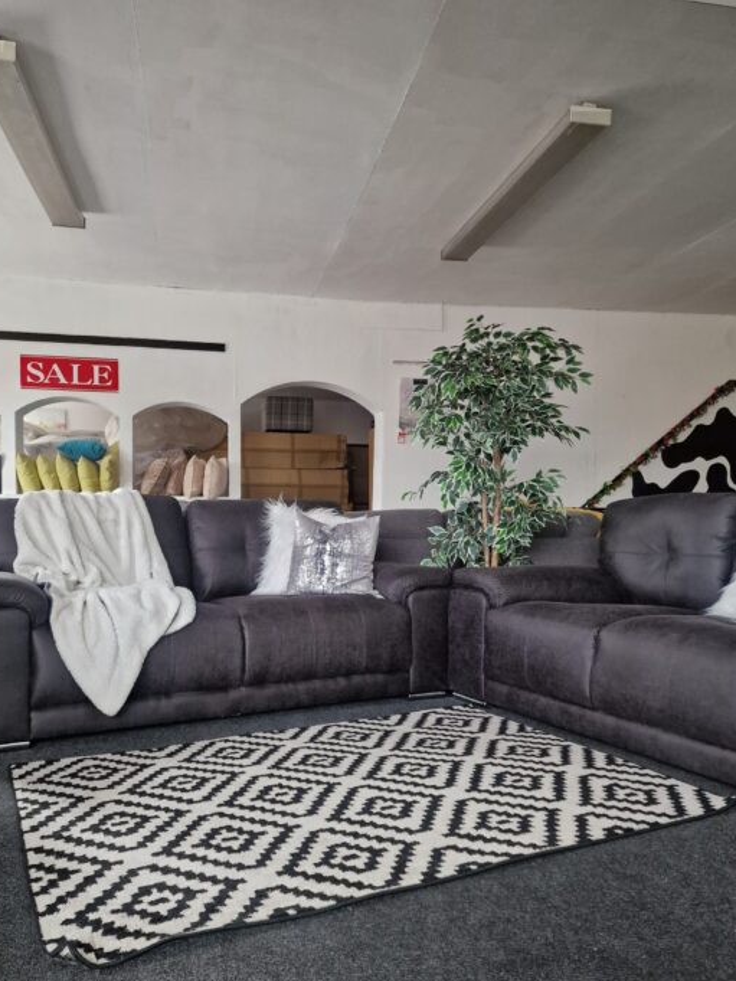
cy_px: 553
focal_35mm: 27
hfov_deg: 51.3
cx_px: 343
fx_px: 765
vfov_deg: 65.1
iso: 500
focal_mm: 6.4
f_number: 1.8
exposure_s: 1/120
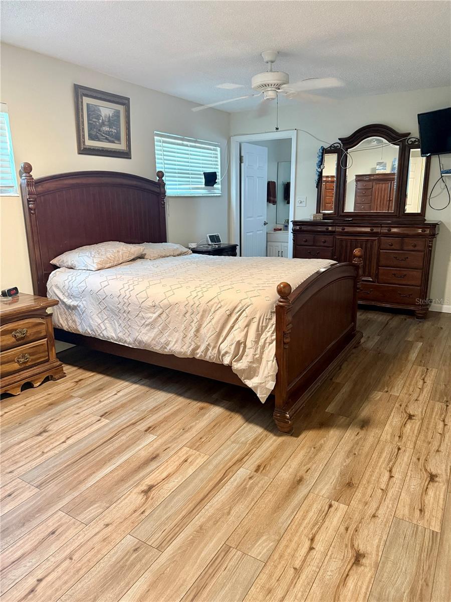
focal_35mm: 24
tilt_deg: -14.0
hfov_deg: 56.8
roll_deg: +1.0
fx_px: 417
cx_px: 226
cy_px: 301
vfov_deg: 71.6
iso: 500
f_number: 1.78
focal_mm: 6.76
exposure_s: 1/60
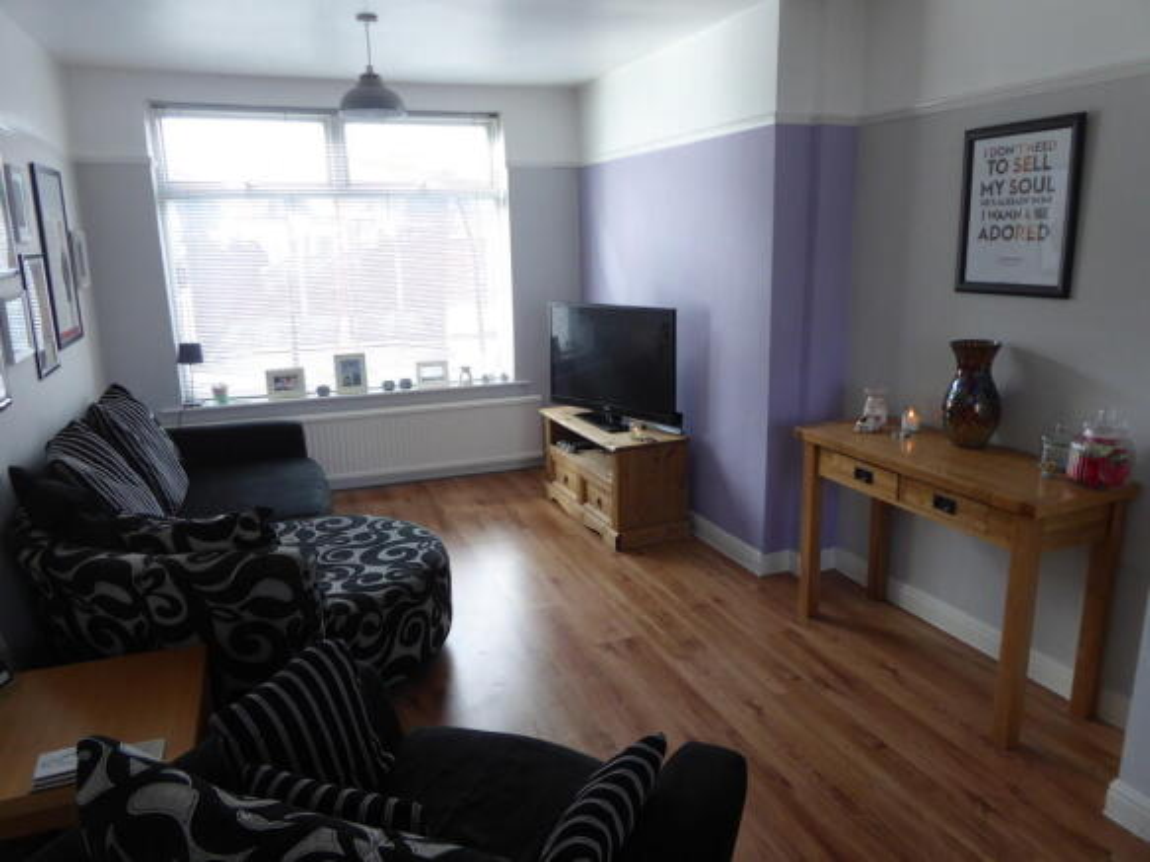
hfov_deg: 71.6
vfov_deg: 56.8
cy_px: 431
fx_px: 797
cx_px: 575
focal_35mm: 24
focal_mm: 4.3
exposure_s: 1/60
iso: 200
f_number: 3.3
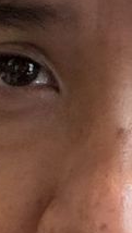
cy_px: 272
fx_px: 1512
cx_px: 149
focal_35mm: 244
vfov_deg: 8.7
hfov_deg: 5.0
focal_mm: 2.71
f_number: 1.9
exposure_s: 1/60
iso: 250
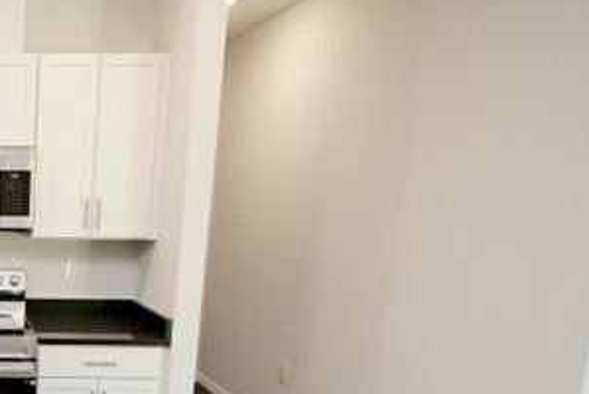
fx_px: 590
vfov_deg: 35.3
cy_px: 337
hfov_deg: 41.5
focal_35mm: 36
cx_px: -69
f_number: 4
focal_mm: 10
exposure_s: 1/60
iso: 450
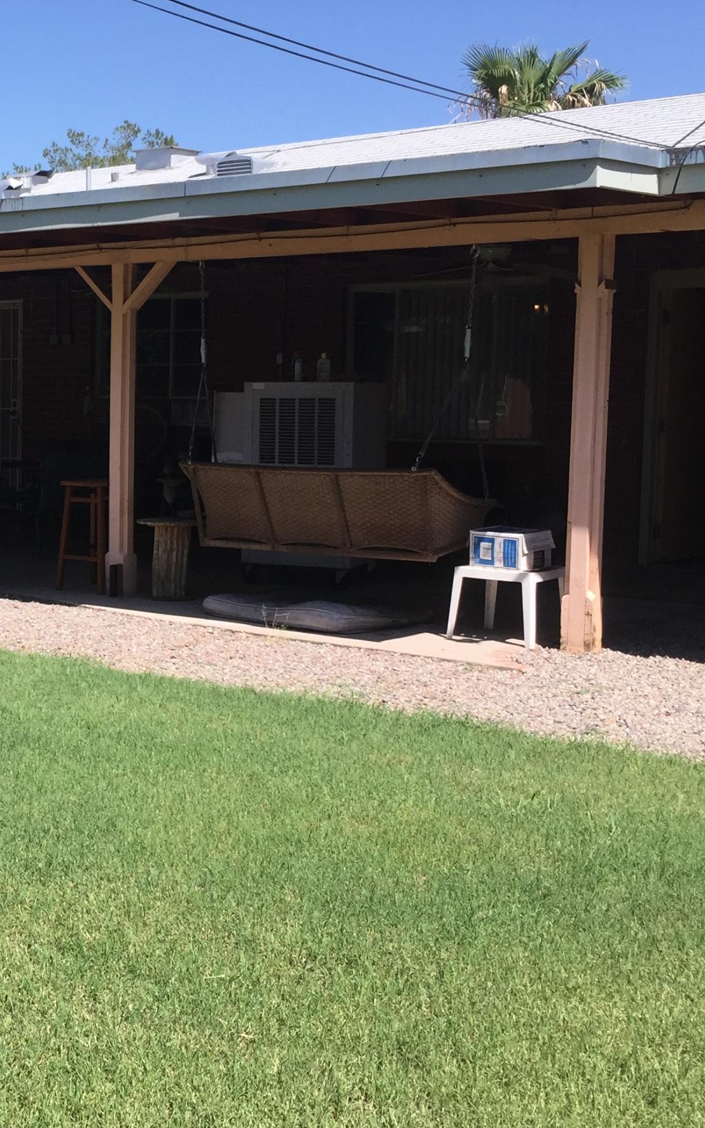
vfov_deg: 38.9
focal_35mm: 52
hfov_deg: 23.4
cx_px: -59
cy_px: 561
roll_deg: -0.7
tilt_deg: -5.8
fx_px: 1599
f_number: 2.2
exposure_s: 1/1883
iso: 32
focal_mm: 4.15
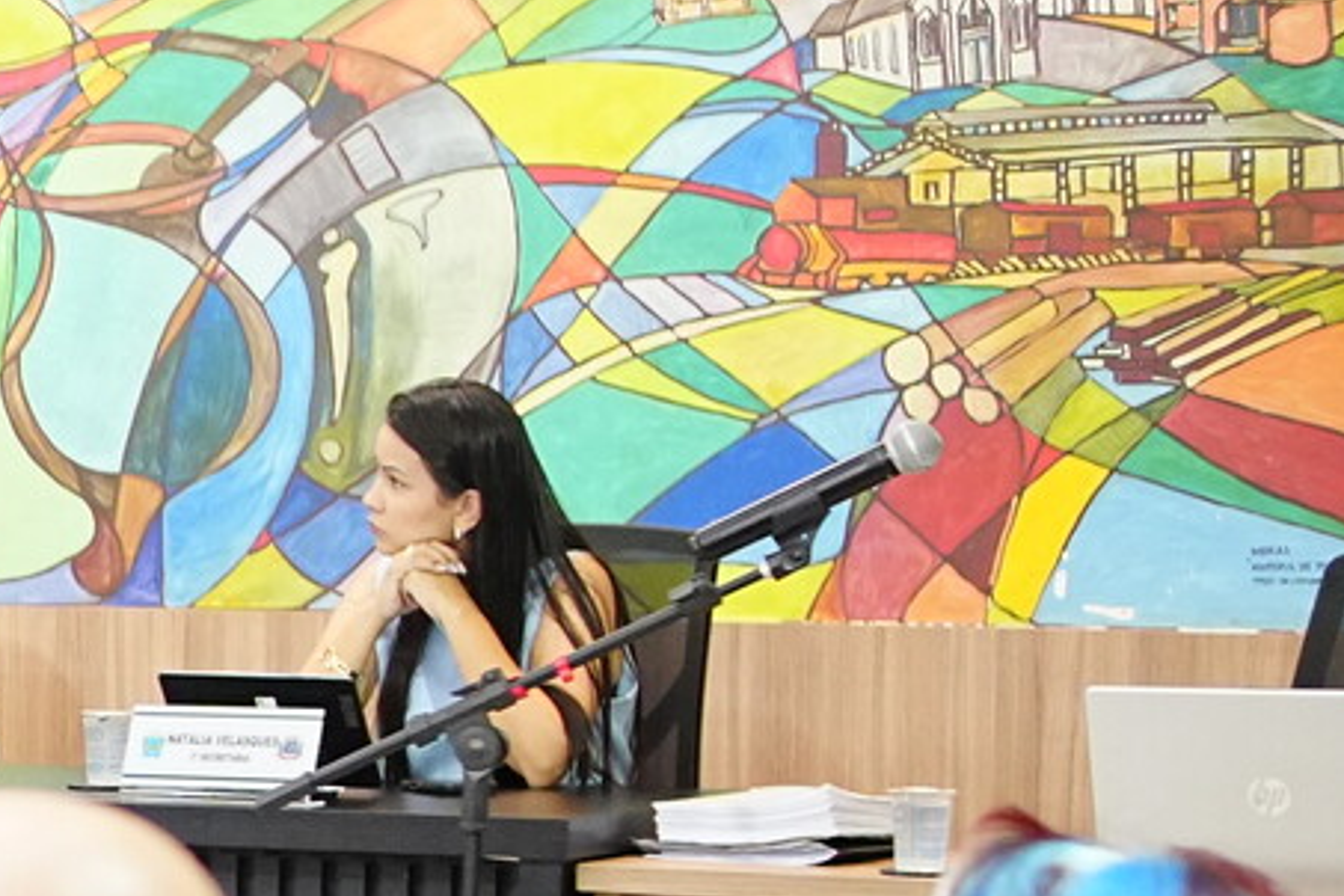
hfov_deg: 13.1
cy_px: 1021
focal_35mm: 137
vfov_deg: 9.9
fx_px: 5114
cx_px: -1264
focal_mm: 23
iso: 2000
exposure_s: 1/125
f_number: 1.8
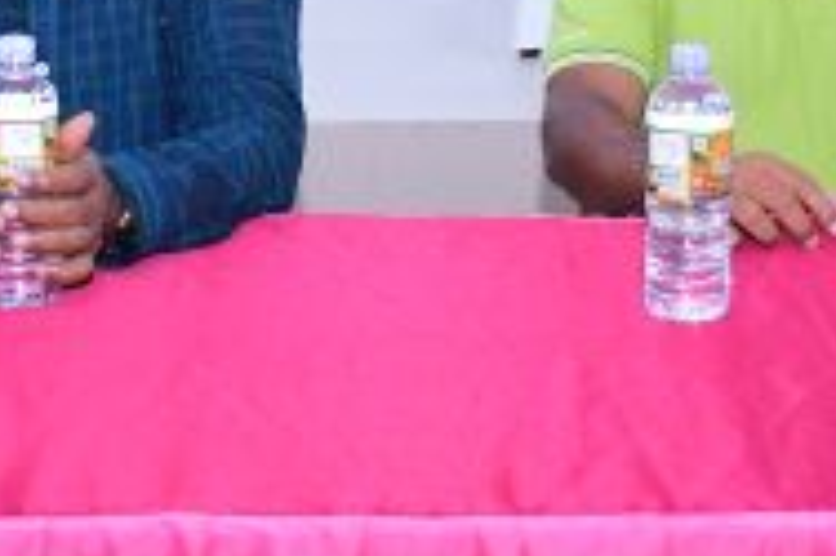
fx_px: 2970
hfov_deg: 16.0
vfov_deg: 10.6
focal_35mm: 128
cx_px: 302
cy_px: 51
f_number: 3.5
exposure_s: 1/160
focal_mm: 20
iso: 1600
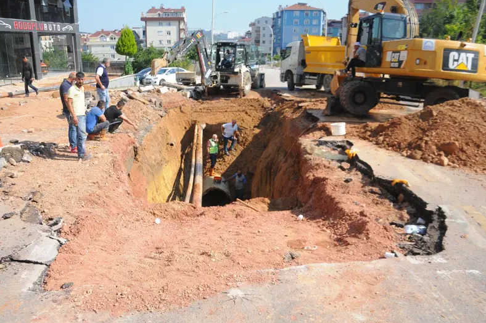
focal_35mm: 67
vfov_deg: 20.2
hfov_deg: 30.1
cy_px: 174
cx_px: 237
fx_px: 903
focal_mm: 40
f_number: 4.5
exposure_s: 1/2000
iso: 320
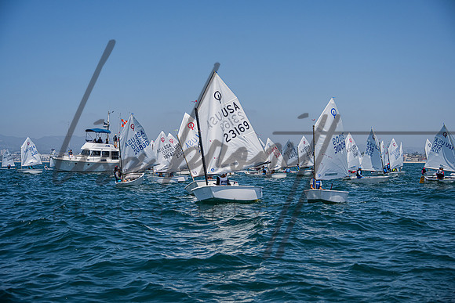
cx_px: 228
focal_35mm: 51
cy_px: 152
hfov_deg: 38.8
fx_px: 645
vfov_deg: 26.5
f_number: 5.6
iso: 250
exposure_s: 1/3200
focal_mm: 50
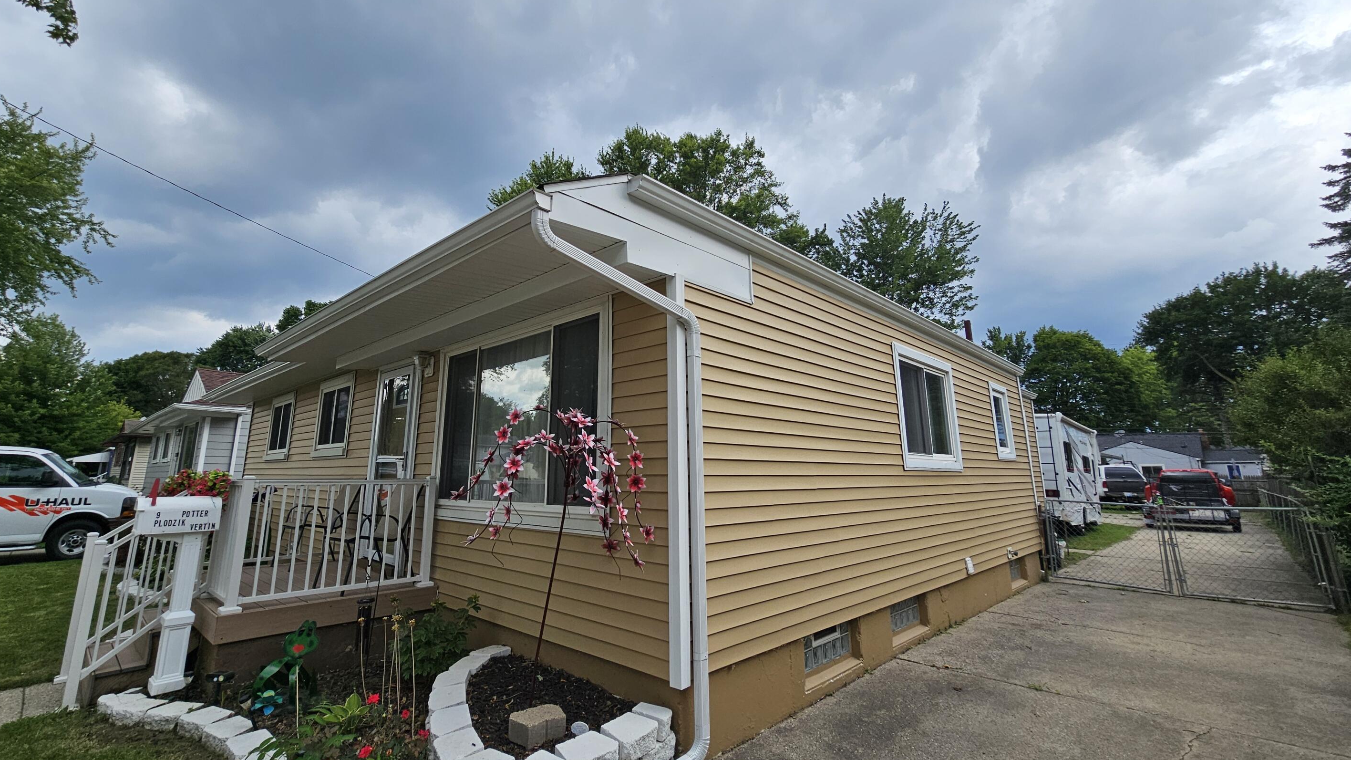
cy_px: 356
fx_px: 537
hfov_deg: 102.9
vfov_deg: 70.4
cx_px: 640
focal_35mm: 15
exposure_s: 1/1252
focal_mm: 2.2
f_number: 2.2
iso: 50
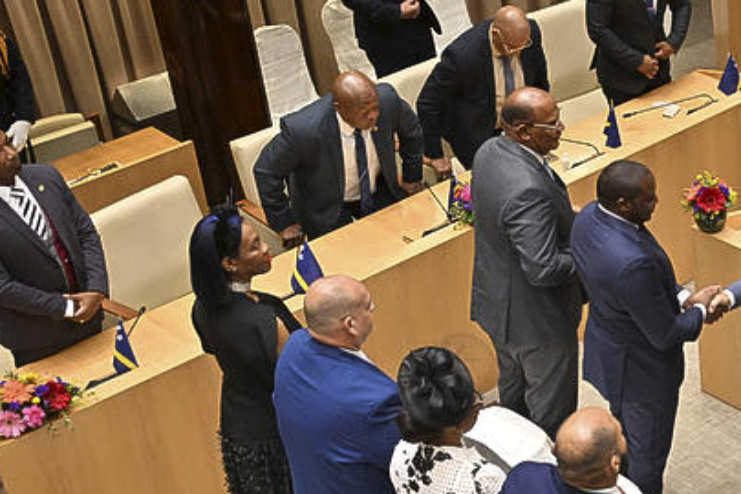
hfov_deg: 22.6
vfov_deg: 15.7
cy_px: 305
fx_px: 1791
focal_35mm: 87
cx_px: 719
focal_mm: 44
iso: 1800
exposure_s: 1/250
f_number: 4.2
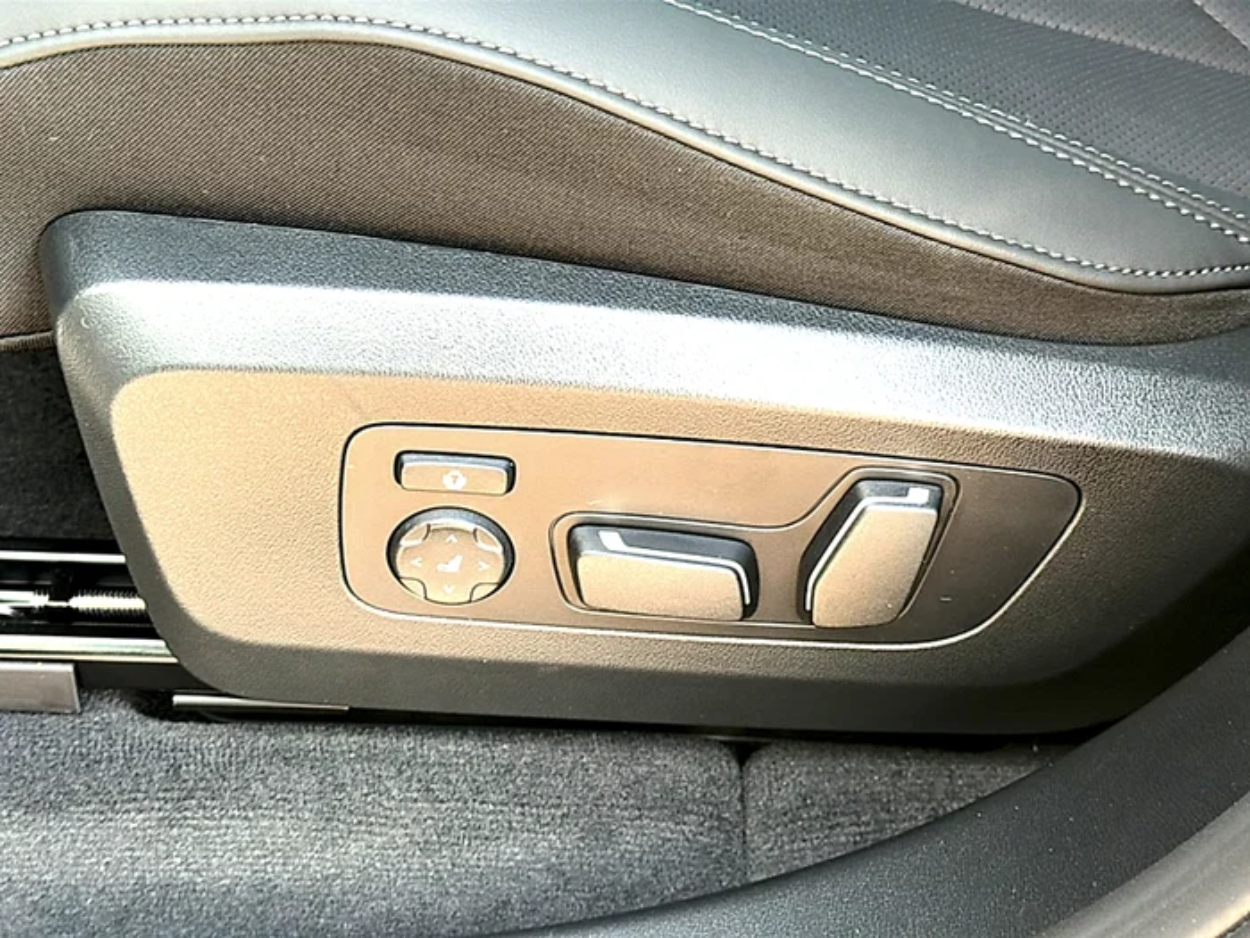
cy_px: 469
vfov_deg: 28.6
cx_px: 625
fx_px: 1842
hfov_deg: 37.5
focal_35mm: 51
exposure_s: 1/97
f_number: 1.78
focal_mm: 6.86
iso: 50
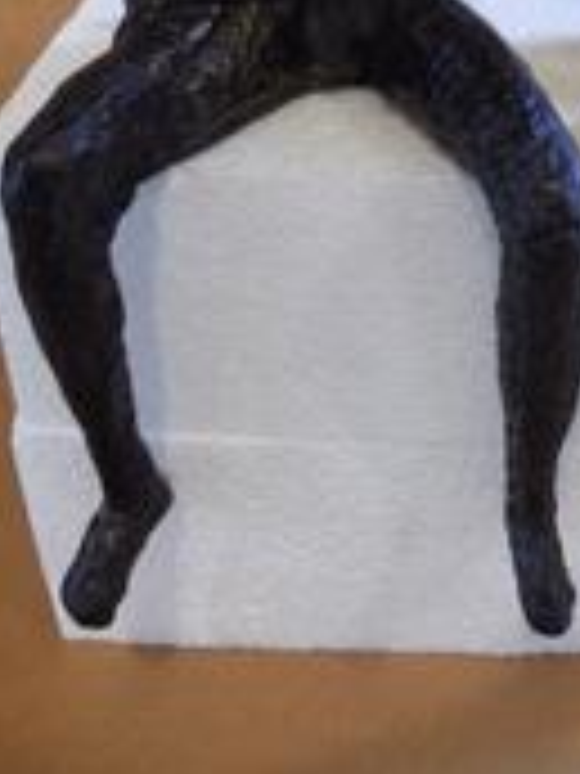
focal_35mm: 56
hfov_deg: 25.6
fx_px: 1251
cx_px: 474
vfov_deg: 31.2
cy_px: -40
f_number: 2.8
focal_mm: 4.6
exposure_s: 1/8
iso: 64
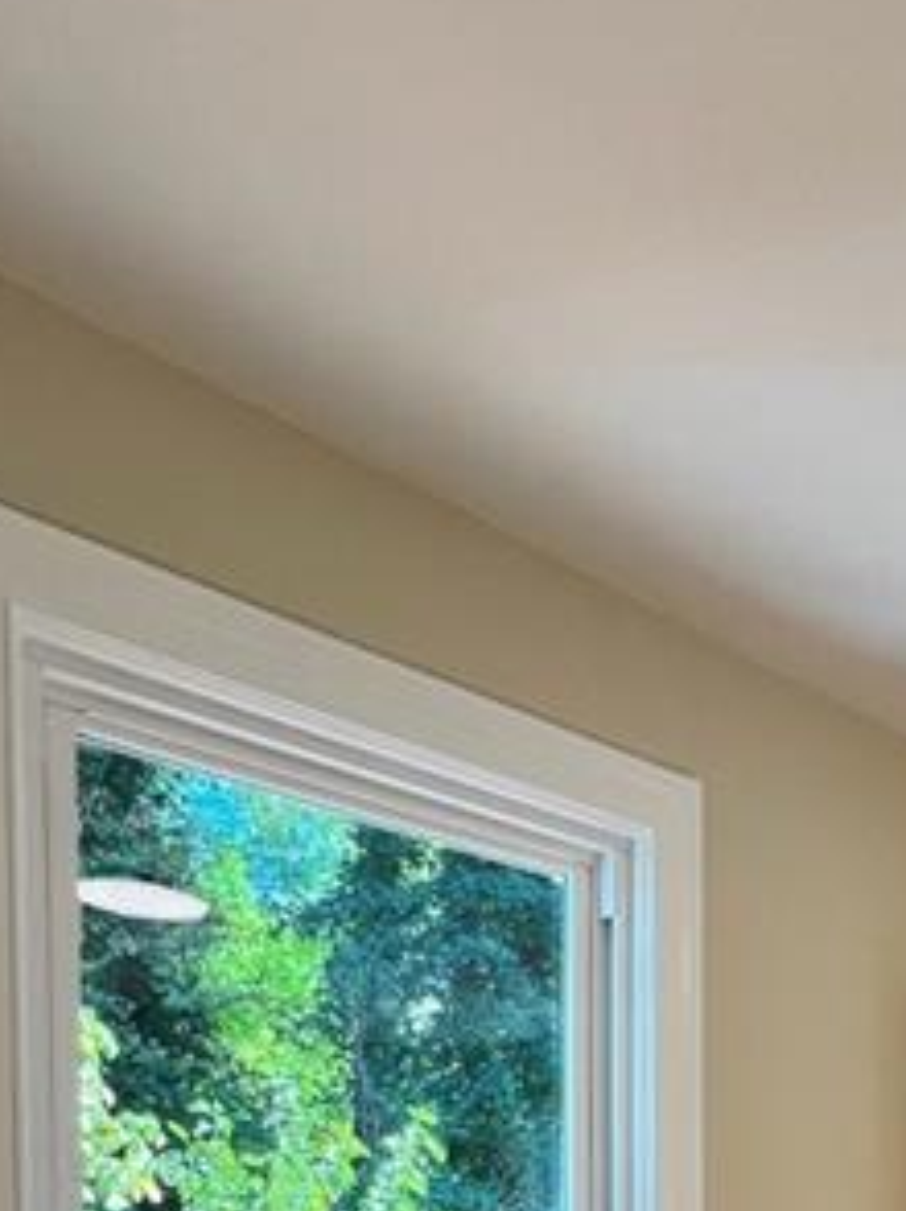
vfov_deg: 42.7
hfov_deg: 38.6
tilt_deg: -2.7
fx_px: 1188
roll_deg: -1.2
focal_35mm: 34
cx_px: 828
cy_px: 1322
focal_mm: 1.57
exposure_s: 1/120
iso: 80
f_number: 1.8
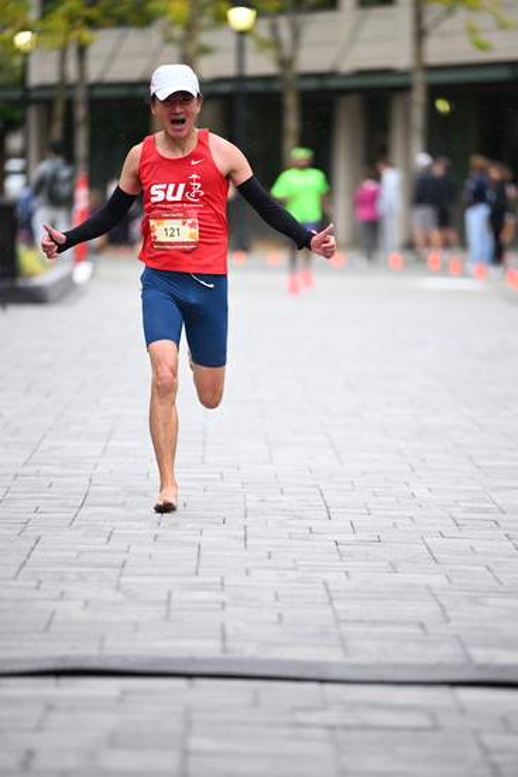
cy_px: 388
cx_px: 259
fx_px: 4098
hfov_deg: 7.2
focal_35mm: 190
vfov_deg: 10.8
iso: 1250
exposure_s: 1/1250
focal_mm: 190
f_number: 2.8
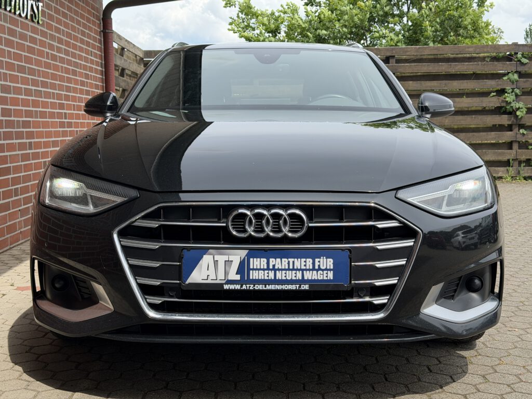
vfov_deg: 30.3
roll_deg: -0.1
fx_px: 738
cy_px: 200
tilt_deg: -6.0
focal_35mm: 48
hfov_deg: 39.7
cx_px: 266
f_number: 1.78
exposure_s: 1/1838
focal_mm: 6.76
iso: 64
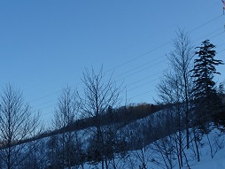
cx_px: 65
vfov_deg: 23.5
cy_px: 117
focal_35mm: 62
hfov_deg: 30.8
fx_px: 403
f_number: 3.5
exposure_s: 1/400
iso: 80
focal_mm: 4.1
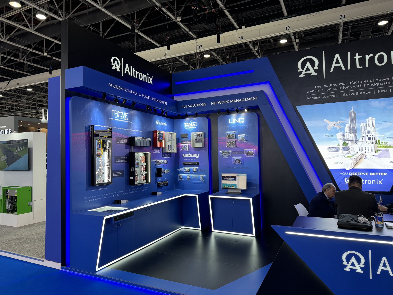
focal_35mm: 24
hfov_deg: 71.6
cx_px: 196
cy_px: 148
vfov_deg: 56.8
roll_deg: +0.2
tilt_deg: +2.5
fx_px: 272
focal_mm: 6.86
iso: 100
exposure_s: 1/100
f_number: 1.78
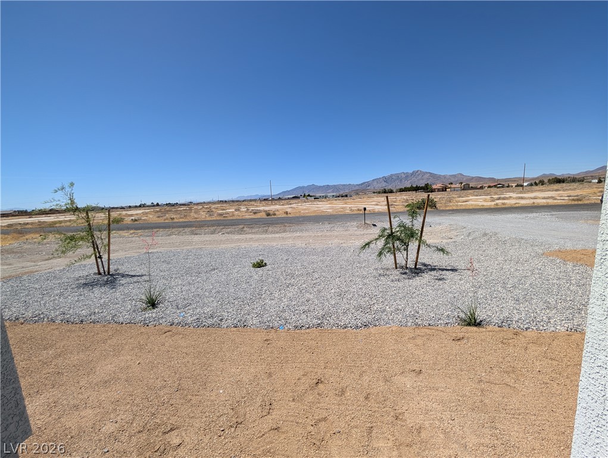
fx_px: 211
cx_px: 304
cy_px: 229
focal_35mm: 12
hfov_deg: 110.5
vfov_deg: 94.6
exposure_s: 1/3906
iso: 54
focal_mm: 2.02
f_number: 1.7
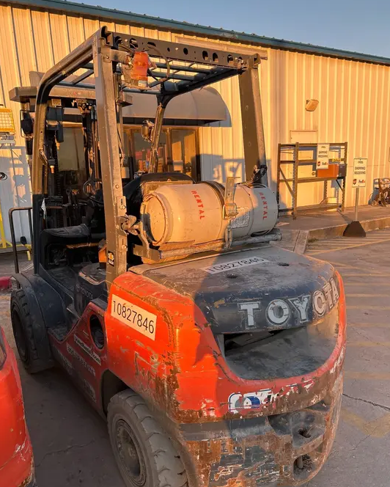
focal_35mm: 28
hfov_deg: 51.6
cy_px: 258
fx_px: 404
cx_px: 191
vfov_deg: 62.1
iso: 50
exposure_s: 1/597
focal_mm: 5.7
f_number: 1.5
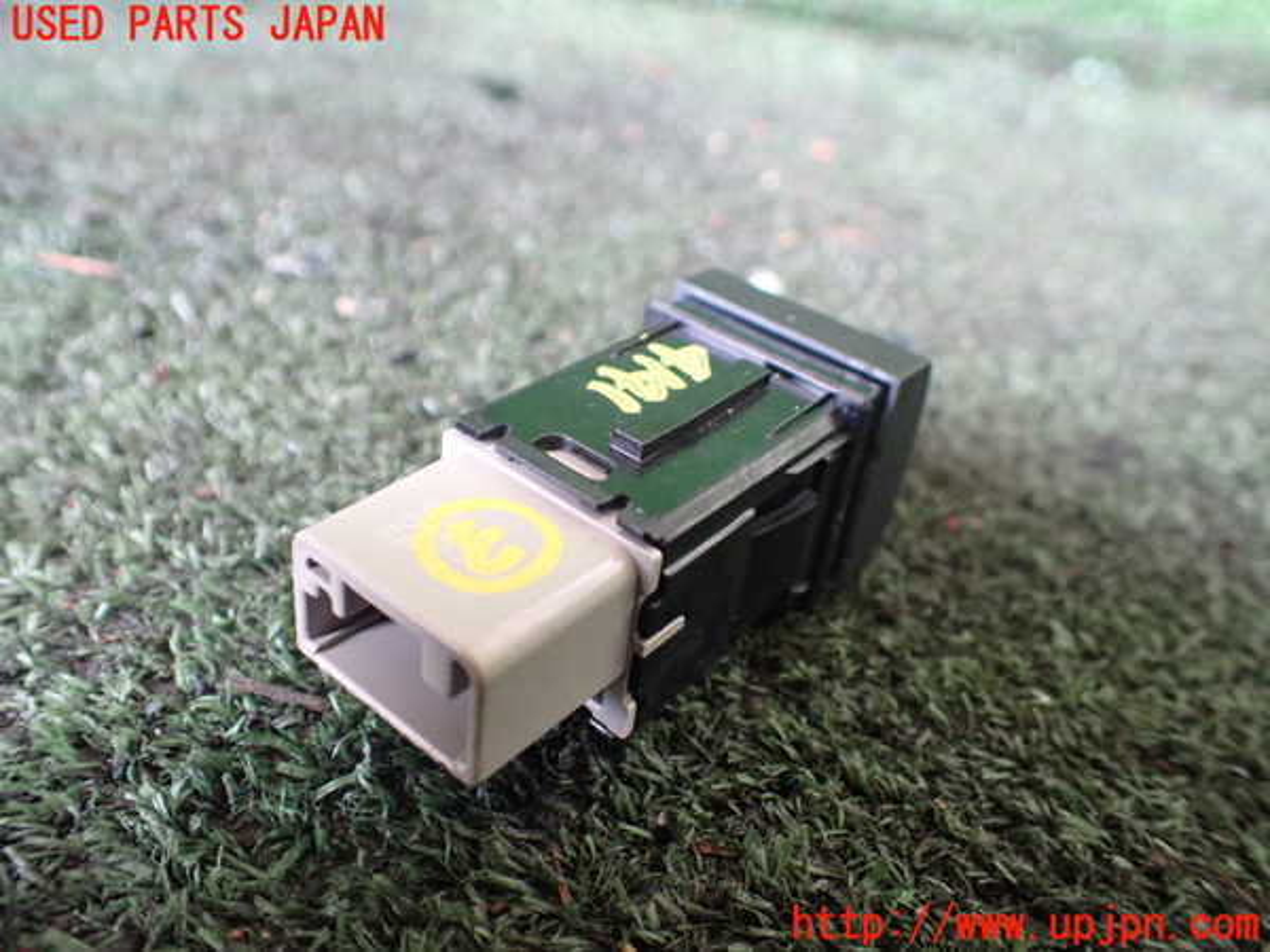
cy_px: 476
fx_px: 1101
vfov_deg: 46.8
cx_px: 635
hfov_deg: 60.0
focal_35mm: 30
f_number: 2.3
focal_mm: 5.4
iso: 800
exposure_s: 1/60
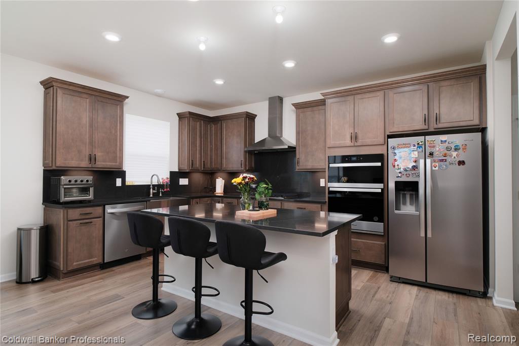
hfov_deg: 86.9
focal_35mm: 19
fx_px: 274
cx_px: 260
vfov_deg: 64.5
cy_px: 173
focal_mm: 12.8
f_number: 6.4
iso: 800
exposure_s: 1/250
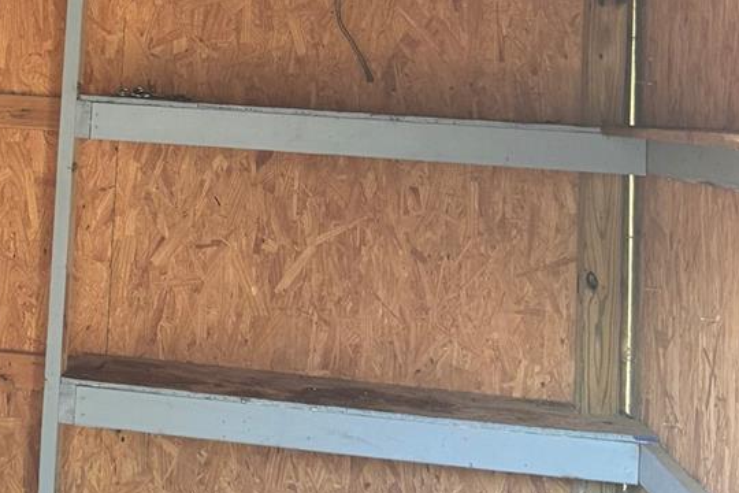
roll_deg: -2.4
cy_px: -47
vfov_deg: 18.5
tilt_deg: +6.1
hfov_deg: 27.4
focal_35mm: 71
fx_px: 1457
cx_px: 66
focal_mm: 6.76
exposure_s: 1/100
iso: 200
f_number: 1.78
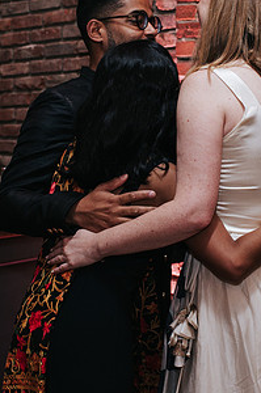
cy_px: 186
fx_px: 873
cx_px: 153
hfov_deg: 17.0
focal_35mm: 80
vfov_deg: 25.4
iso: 800
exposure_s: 1/200
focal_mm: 35
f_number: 4
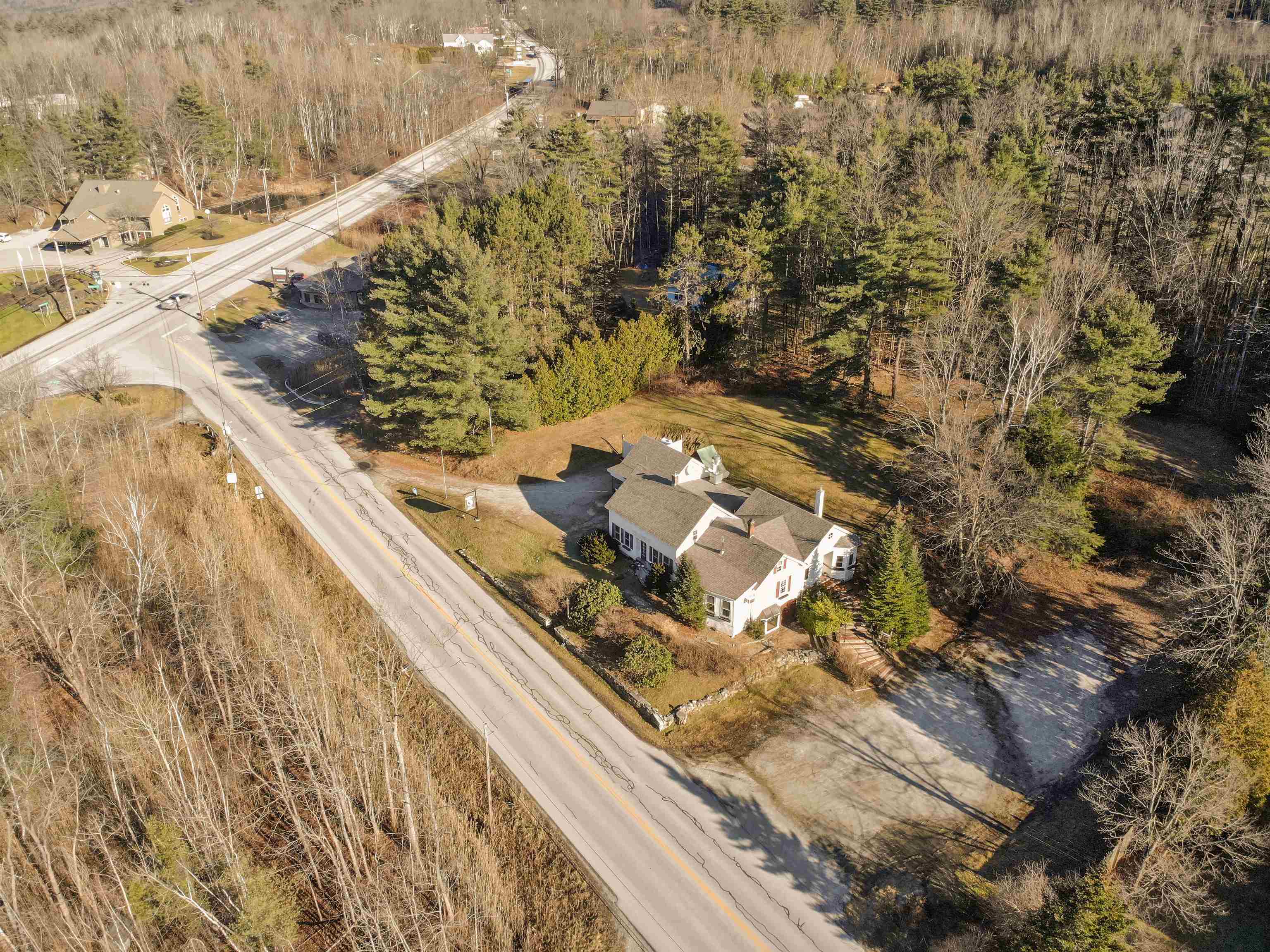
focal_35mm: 24
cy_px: 476
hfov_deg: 71.6
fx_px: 880
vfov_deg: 56.8
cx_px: 635
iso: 100
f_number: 2.8
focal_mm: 4.5
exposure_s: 1/35
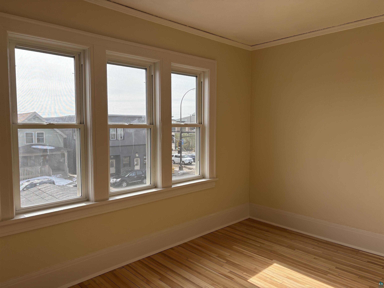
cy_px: 144
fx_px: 288
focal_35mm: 26
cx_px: 192
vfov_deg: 53.1
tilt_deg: -3.7
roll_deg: +0.4
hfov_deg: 67.3
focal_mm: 5.96
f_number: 1.6
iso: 50
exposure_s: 1/430
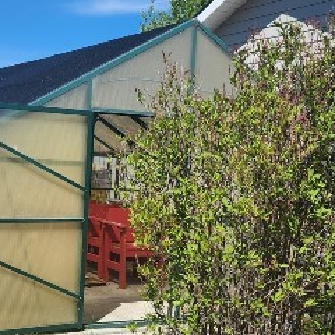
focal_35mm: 65
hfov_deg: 26.4
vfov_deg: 26.4
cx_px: 131
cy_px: 211
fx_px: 712
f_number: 1.8
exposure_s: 1/1775
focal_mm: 5.4
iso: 20
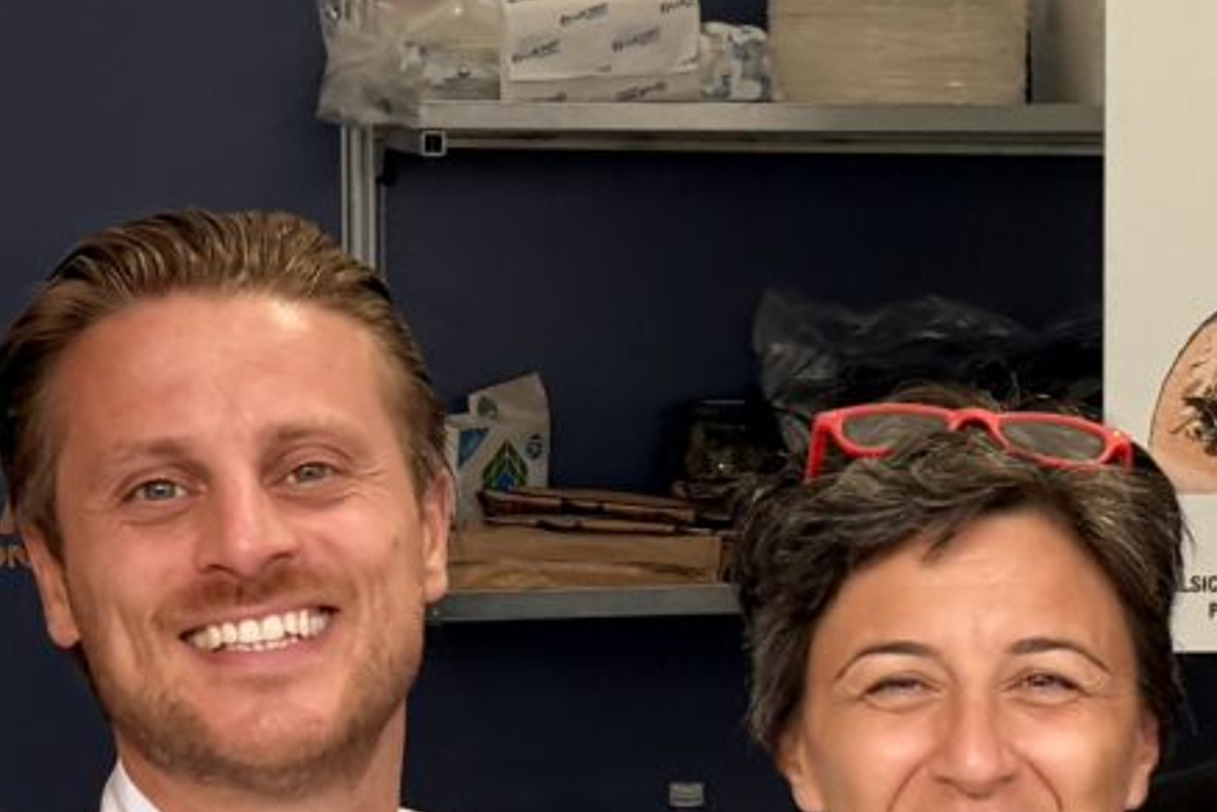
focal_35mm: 146
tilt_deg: -1.5
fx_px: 4935
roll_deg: +1.4
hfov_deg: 14.0
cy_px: 742
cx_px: 878
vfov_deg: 9.4
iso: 64
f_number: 1.78
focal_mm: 6.76
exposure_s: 1/100
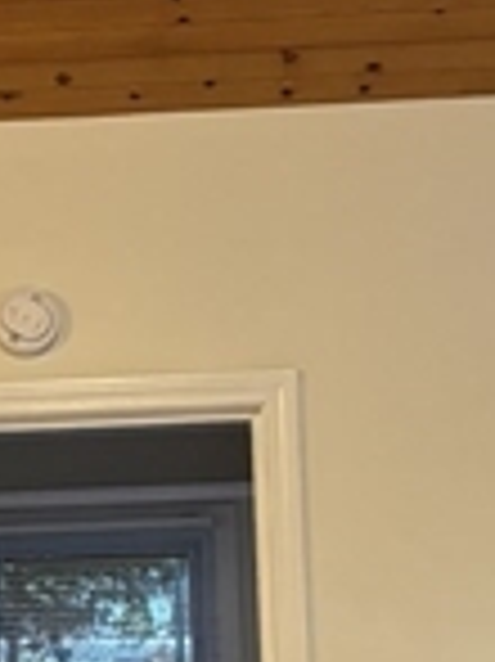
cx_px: -72
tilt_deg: +3.7
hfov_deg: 10.7
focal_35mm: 136
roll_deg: +0.4
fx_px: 2597
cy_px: 563
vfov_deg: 14.4
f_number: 1.6
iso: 400
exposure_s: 1/60
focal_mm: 5.96
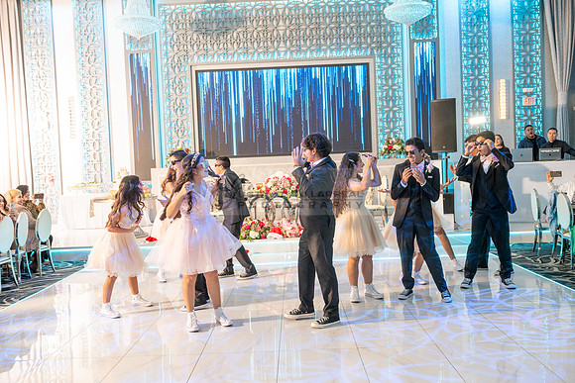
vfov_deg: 38.9
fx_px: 543
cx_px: 288
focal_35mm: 34
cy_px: 192
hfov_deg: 55.8
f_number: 4.5
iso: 1000
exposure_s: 1/160
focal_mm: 34
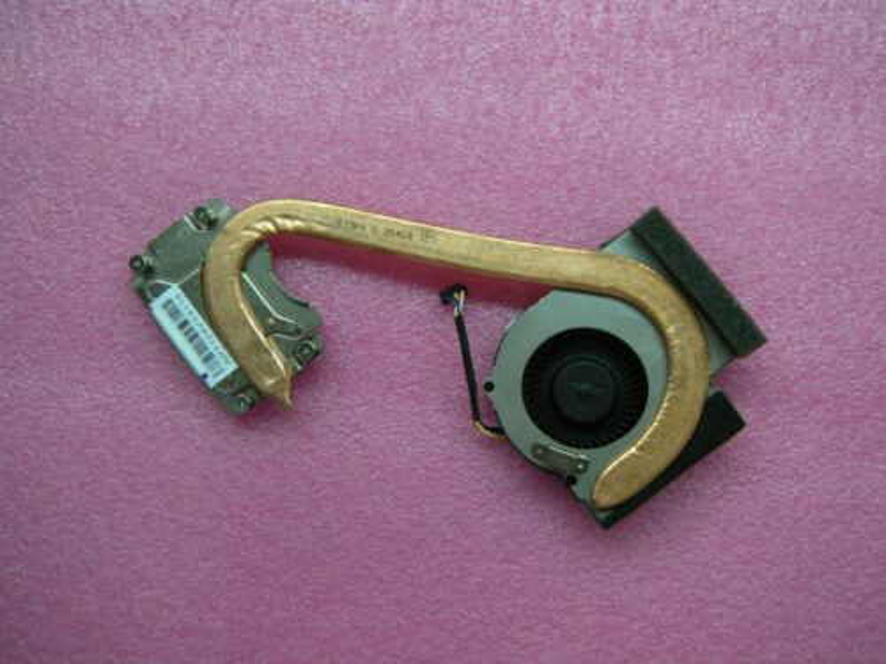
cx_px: 443
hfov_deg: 52.6
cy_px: 332
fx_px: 896
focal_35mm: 35
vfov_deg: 40.7
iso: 243
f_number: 3.8
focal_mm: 5.9
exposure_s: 1/60
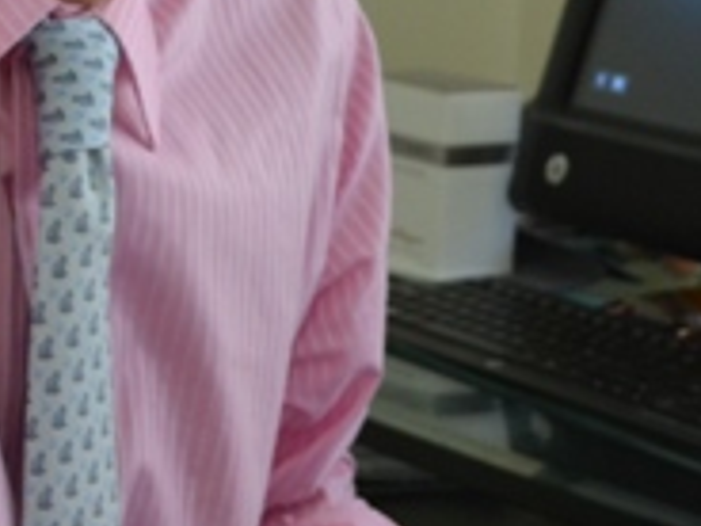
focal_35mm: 200
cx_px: 53
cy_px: -137
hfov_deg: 9.8
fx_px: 4050
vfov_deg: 7.4
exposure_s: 1/60
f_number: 4.8
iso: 800
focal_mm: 32
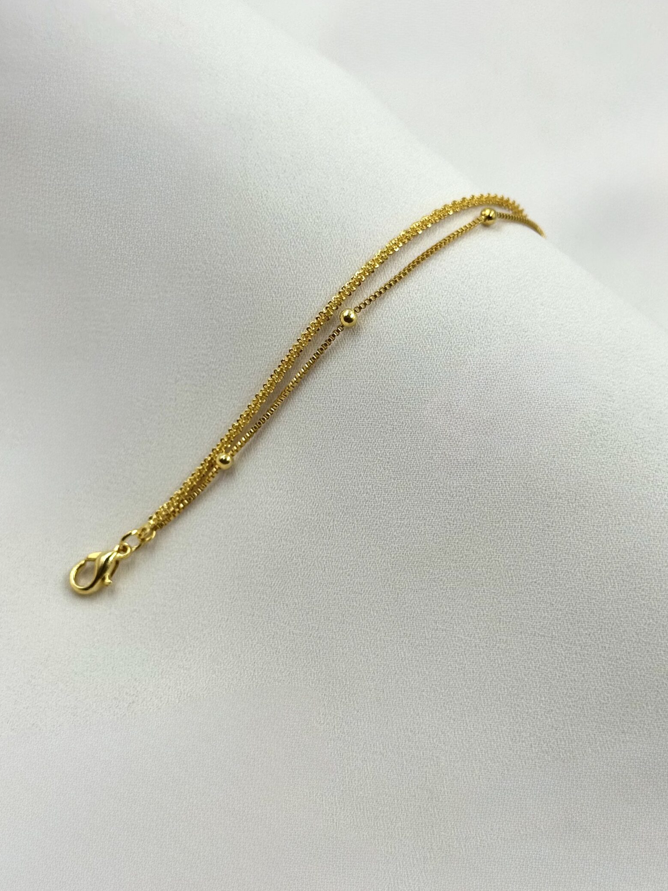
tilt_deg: -45.7
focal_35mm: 59
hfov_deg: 24.8
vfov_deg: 32.7
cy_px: 396
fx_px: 1518
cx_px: 356
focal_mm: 6.76
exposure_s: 1/1215
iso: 64
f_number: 1.78
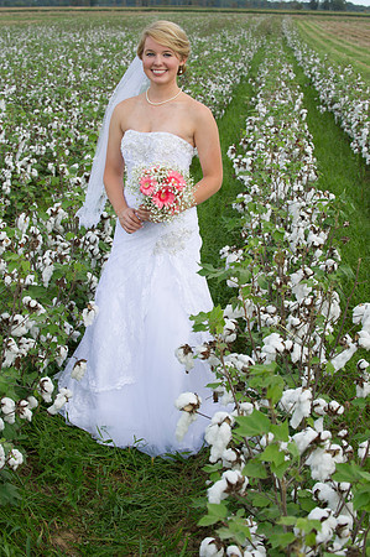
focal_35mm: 70
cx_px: 185
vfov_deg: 28.9
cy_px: 278
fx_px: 1082
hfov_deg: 19.4
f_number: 7.1
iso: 200
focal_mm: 70
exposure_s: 1/125
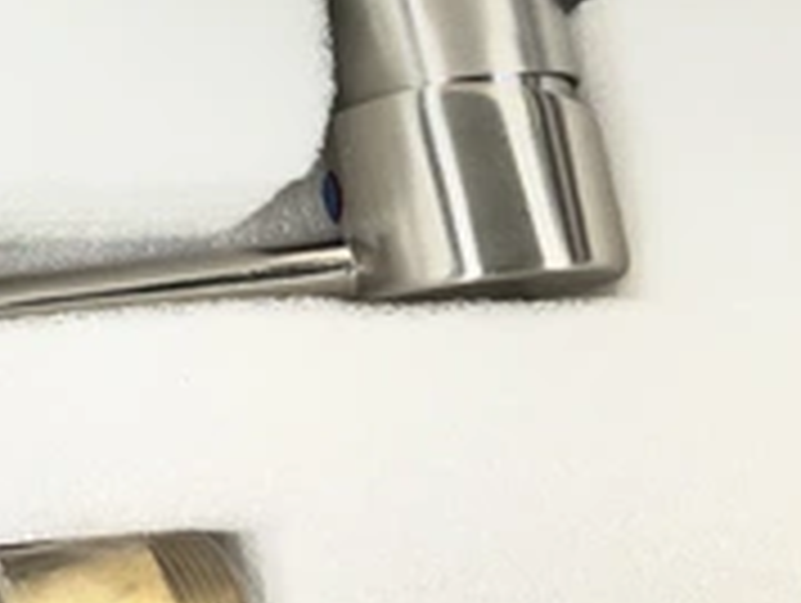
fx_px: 1506
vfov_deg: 21.9
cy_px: 18
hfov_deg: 28.0
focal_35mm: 65
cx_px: -4
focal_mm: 3
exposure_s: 1/120
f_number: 1.8
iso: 32
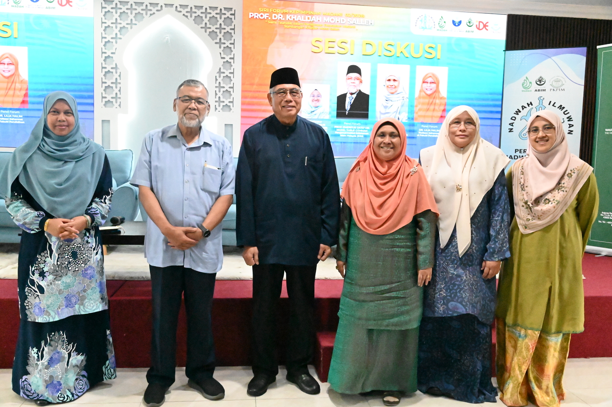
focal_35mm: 31
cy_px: 204
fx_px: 527
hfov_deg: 60.3
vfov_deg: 42.3
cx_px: 306
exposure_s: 1/500
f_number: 7.1
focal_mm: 31
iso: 51200
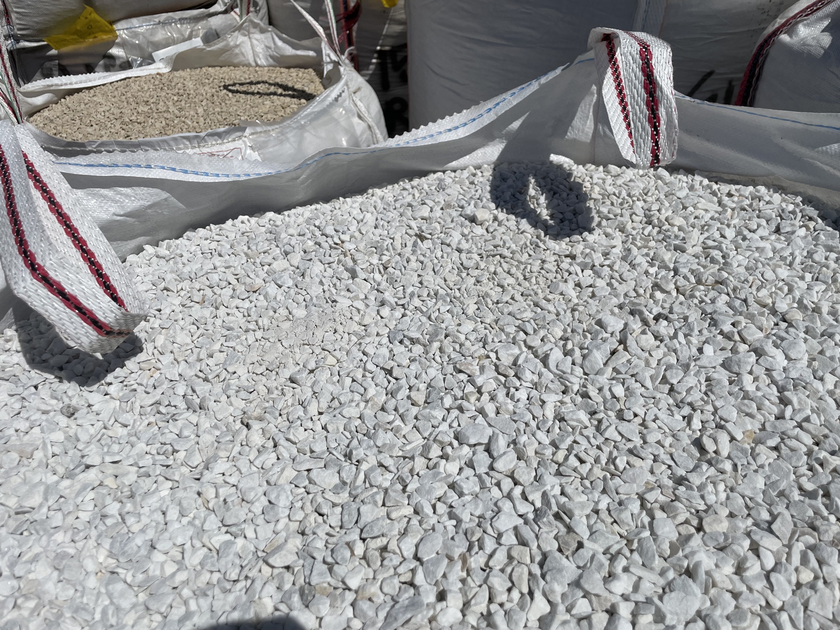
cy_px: 315
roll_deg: +5.9
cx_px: 420
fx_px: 631
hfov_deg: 67.3
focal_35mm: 26
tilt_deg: -34.5
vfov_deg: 53.1
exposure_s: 1/20408
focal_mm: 4.2
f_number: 1.6
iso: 32
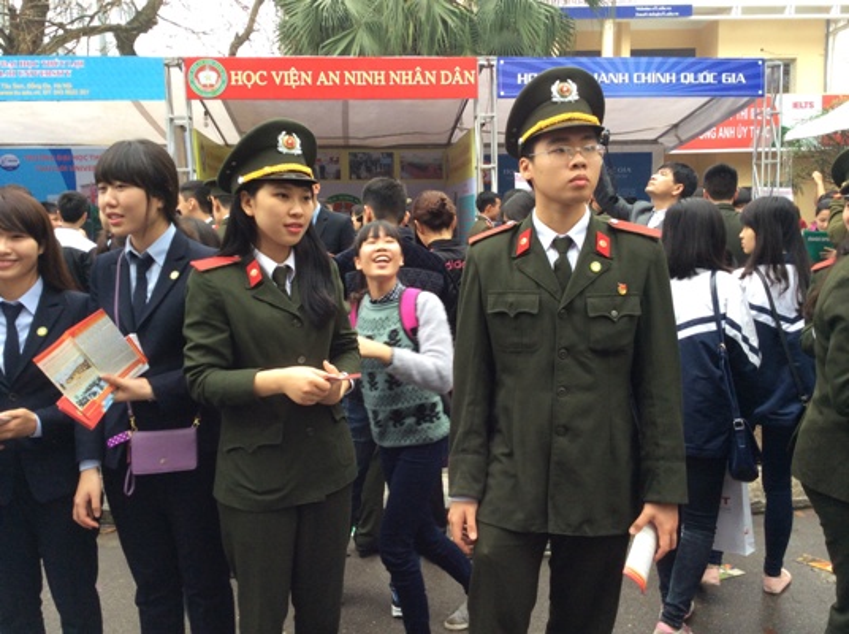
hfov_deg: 55.4
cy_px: 317
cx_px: 424
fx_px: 808
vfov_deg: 42.8
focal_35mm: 33
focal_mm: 3.3
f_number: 2.4
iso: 64
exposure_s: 1/120
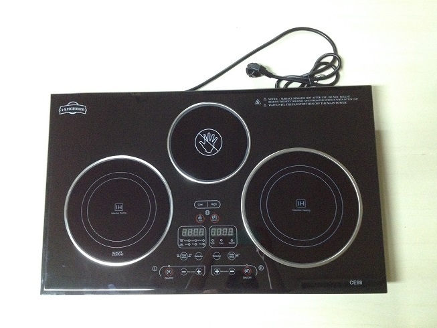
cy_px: 164
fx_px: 442
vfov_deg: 40.7
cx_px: 218
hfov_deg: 52.6
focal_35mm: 35
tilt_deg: -80.2
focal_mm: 4.28
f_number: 2.4
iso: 500
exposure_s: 1/17
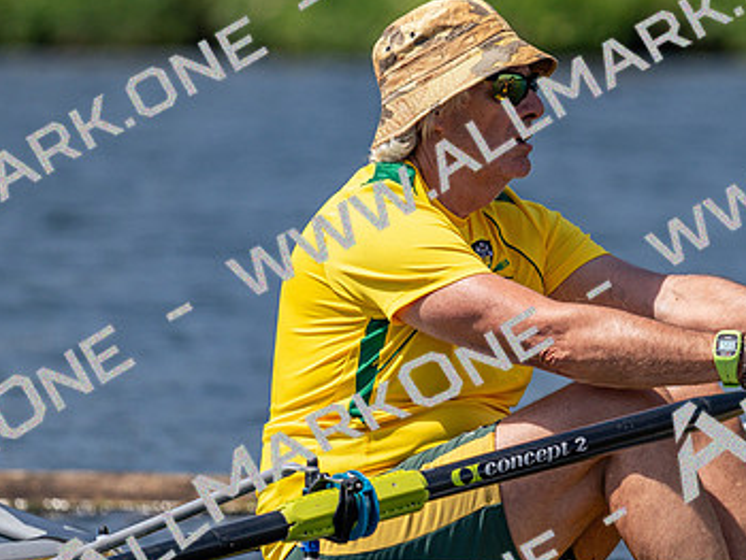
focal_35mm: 696
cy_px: 301
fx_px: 15010
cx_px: 490
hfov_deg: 2.8
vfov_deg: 2.1
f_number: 6.3
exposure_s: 1/2000
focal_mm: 437
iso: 200
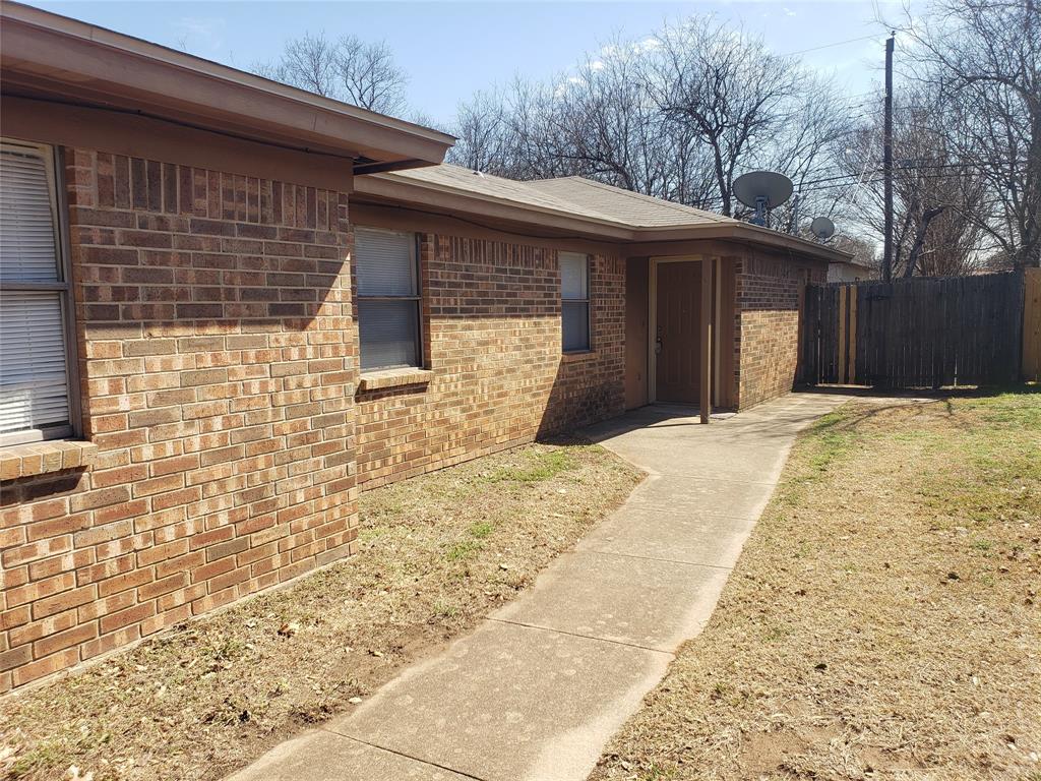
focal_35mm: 26
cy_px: 390
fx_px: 782
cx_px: 520
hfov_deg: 67.3
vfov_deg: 53.1
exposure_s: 1/752
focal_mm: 4.3
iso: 50
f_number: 2.4
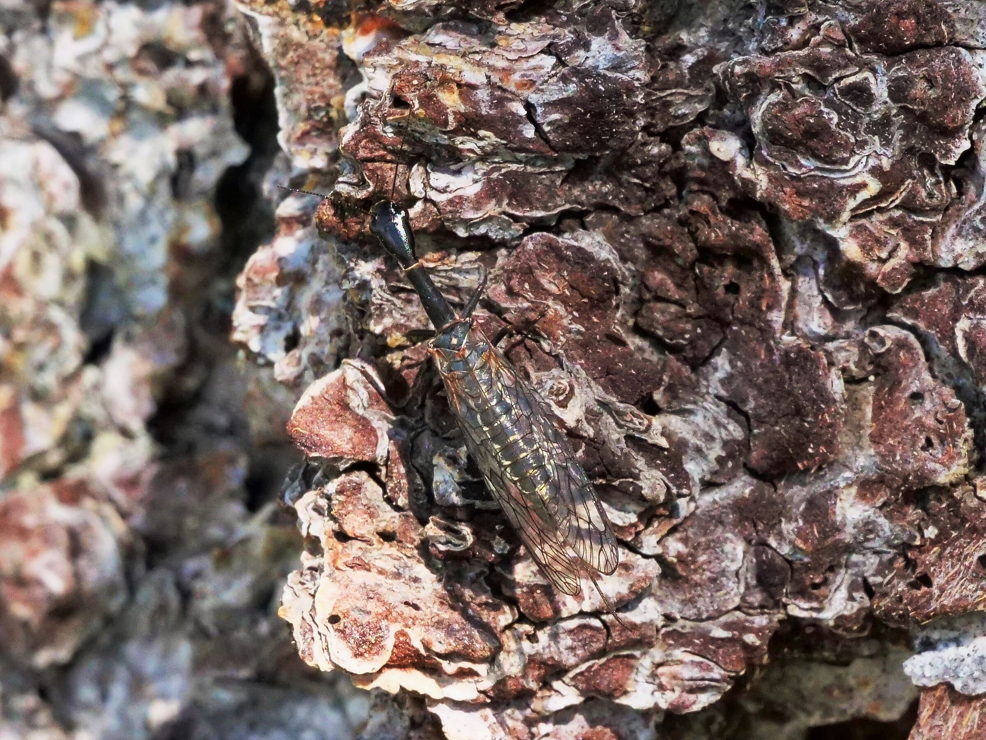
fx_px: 22787
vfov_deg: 1.9
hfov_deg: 2.5
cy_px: 370
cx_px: 493
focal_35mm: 800
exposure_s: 1/400
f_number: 16
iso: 3200
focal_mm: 400
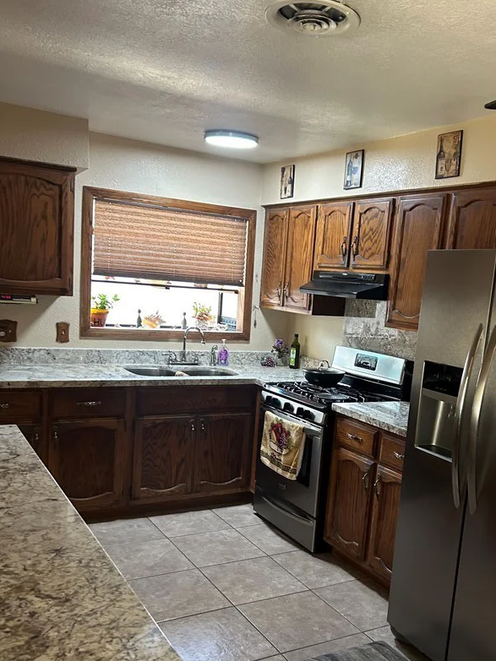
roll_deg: -4.8
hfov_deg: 41.7
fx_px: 650
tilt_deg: -9.4
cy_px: 387
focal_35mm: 34
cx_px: 288
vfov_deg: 53.7
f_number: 1.5
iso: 200
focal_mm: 5.7
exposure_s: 1/60
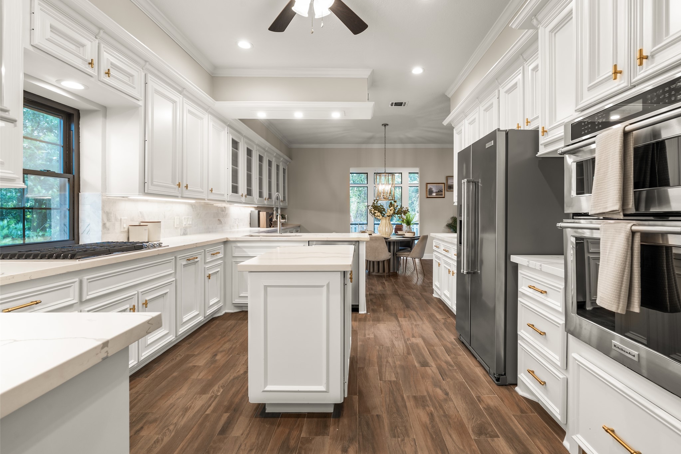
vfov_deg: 70.4
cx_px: 361
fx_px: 322
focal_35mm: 17
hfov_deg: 93.2
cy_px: 215
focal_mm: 16
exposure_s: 2
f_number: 9
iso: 200
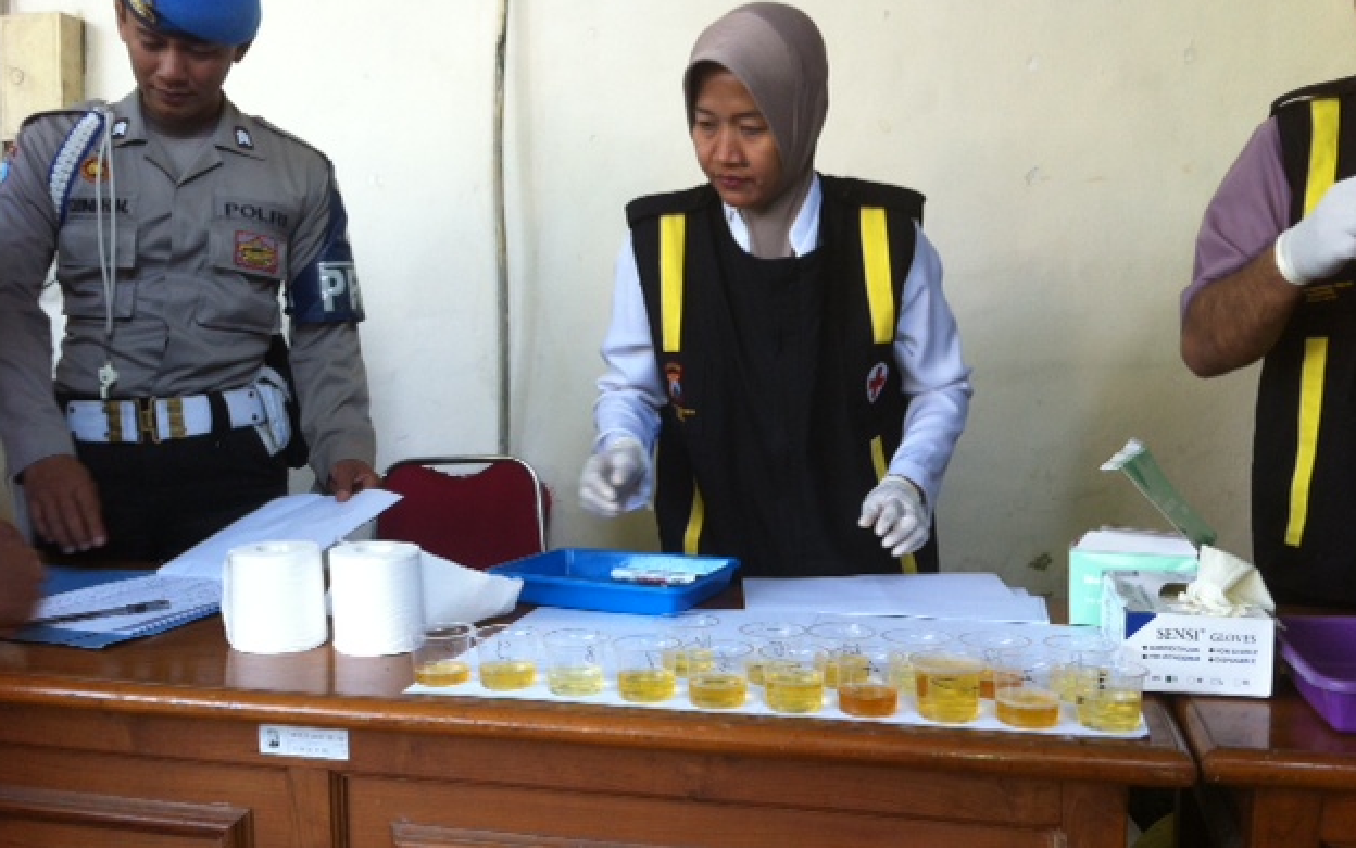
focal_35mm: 38
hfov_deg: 51.5
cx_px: 685
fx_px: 1404
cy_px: 463
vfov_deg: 33.6
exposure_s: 1/40
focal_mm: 3.85
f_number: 2.8
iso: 80
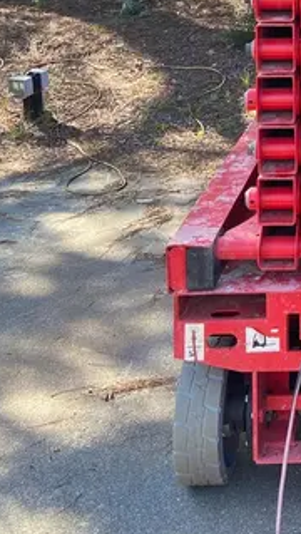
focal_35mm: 65
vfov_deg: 29.4
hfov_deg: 17.1
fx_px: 920
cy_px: -44
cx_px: 428
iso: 32
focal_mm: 4.25
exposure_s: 1/138
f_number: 1.8
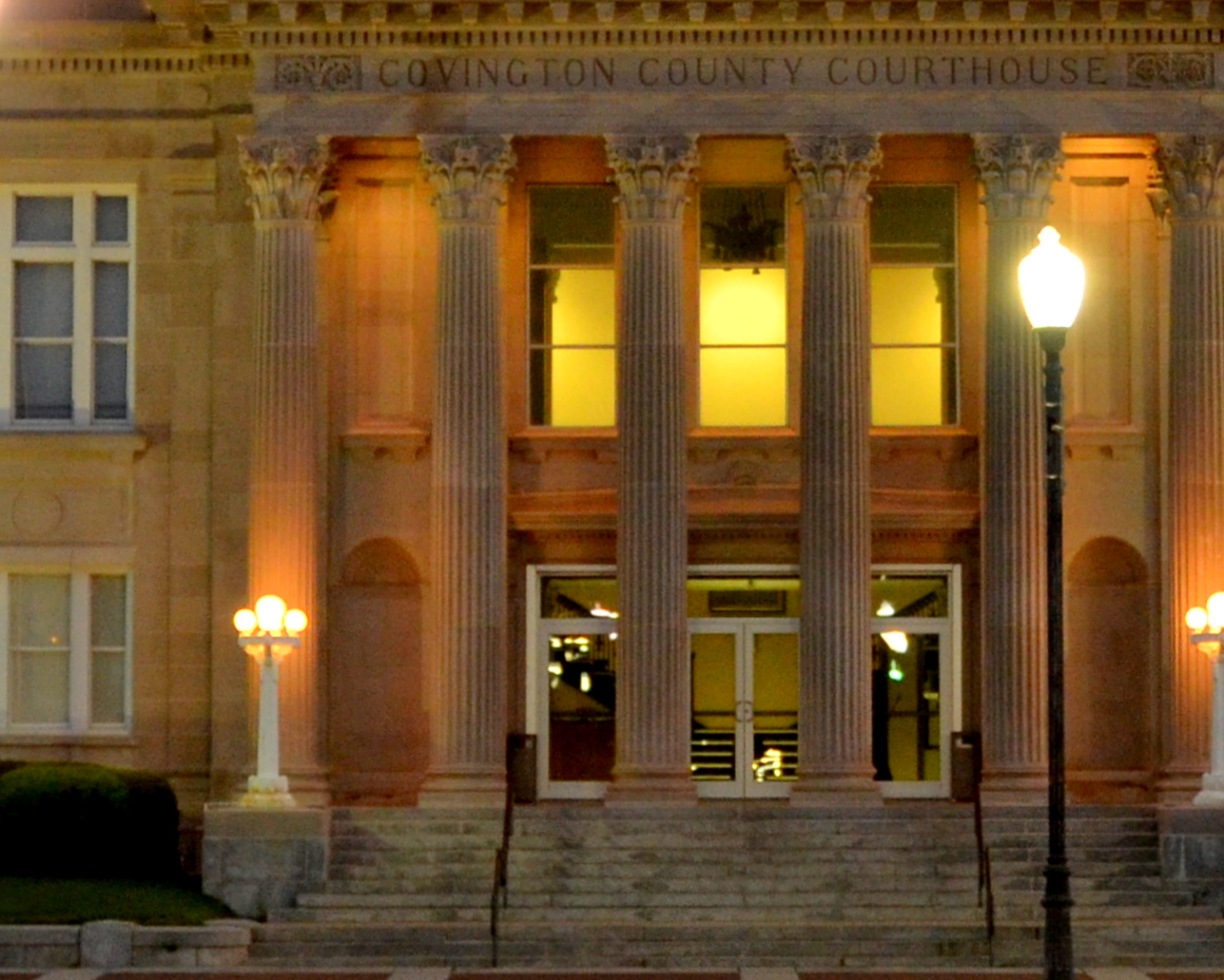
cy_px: 36
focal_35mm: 167
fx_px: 6050
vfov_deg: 9.2
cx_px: 692
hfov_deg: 11.6
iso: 800
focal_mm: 28
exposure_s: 1/50
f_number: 3.5
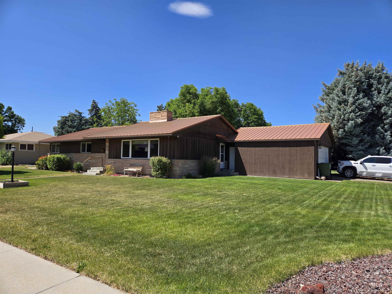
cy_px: 147
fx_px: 260
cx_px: 196
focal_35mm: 23
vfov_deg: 58.9
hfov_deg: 73.9
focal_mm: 5.4
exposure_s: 1/1770
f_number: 1.8
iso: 25
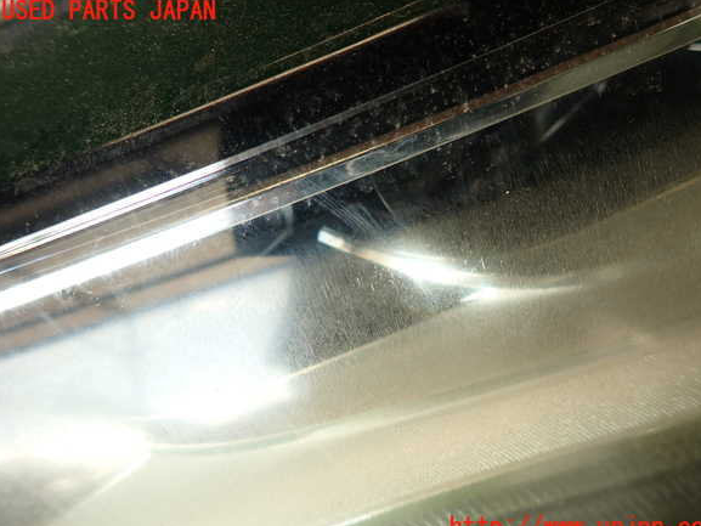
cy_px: 270
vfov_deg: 53.1
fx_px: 527
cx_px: 360
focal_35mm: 26
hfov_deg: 67.3
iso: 100
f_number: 2
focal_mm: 4.5
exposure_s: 1/80
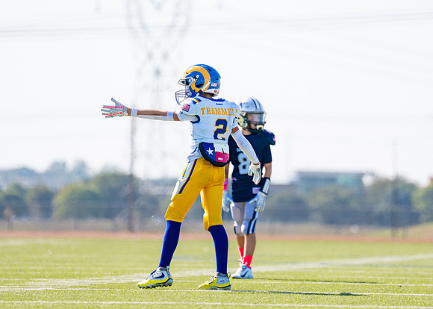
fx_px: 4404
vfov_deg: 4.0
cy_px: 137
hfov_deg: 5.6
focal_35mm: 358
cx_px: 237
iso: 100
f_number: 2.8
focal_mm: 200
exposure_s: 1/1600
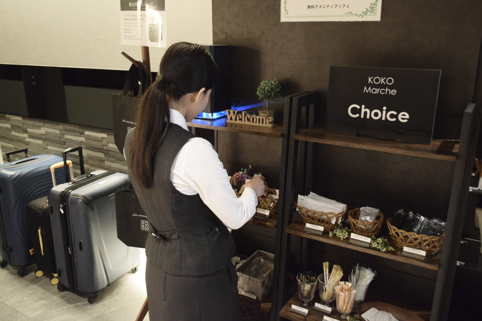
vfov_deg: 40.0
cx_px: 241
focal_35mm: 33
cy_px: 160
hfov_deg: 57.2
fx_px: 442
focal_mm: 22
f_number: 3.8
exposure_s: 1/60
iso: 4500
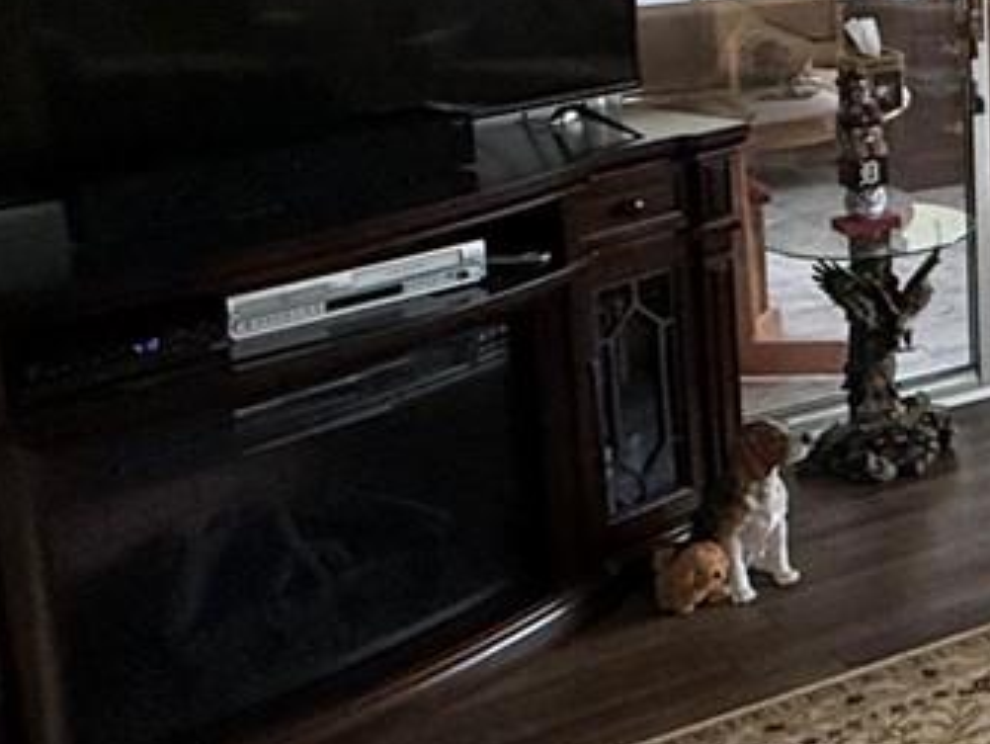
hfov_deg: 21.3
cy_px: 30
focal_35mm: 67
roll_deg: -2.2
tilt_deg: -7.3
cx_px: 1690
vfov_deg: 21.3
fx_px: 1918
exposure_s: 1/120
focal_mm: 2.22
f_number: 2.2
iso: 200
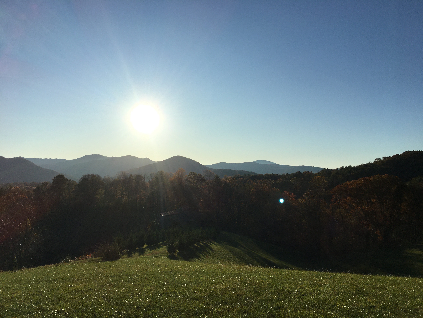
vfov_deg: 48.2
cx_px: 212
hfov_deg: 61.7
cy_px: 159
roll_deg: -0.2
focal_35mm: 29
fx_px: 354
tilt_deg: +3.1
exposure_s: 1/3205
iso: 25
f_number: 2.2
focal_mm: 4.15
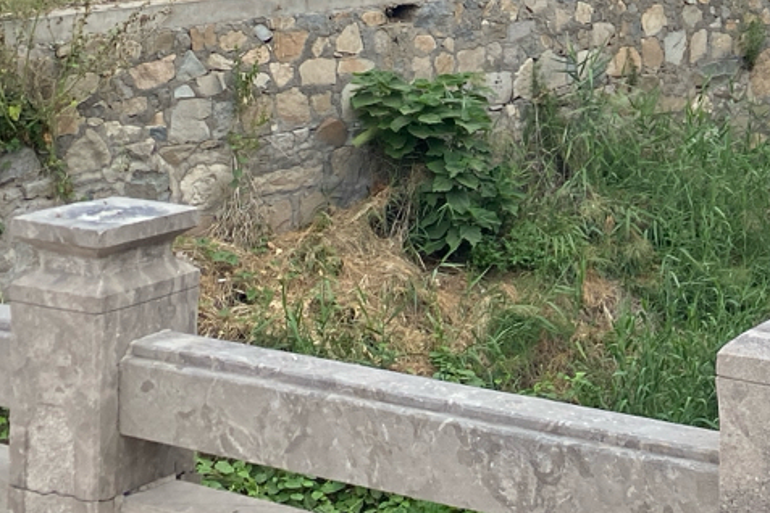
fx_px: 1818
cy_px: -249
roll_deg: +0.4
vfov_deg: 14.9
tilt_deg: +0.2
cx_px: 957
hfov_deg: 21.9
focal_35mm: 85
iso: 32
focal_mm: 4.25
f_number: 1.8
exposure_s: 1/1170
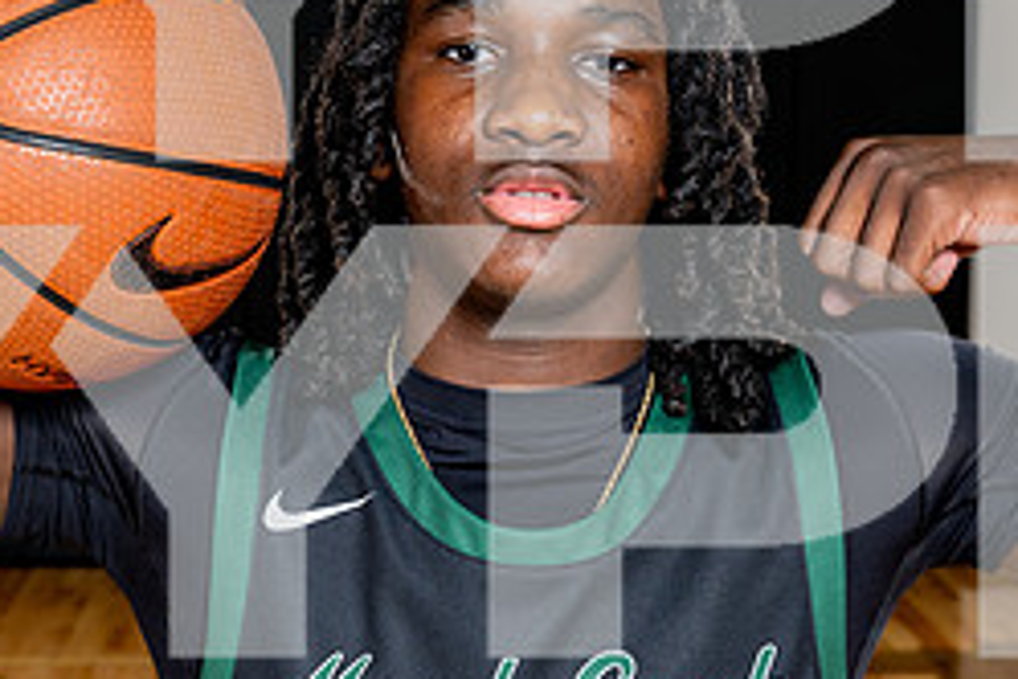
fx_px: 2771
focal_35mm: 98
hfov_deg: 20.8
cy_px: 444
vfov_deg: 13.9
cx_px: 409
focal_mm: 42
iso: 250
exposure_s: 1/250
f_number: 7.1
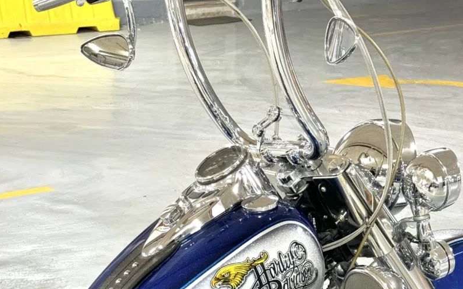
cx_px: 280
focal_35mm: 88
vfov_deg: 14.5
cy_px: 315
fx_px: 1110
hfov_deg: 23.5
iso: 500
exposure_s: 1/33
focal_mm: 6.76
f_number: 1.78
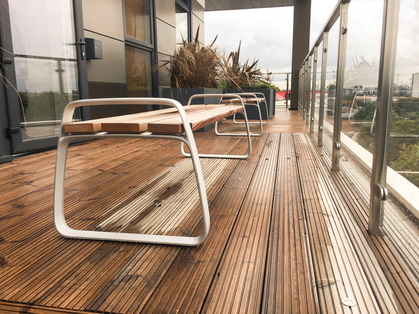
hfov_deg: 61.7
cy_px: 157
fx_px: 351
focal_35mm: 29
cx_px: 210
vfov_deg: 48.2
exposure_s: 1/343
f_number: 2.2
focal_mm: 4.15
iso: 25
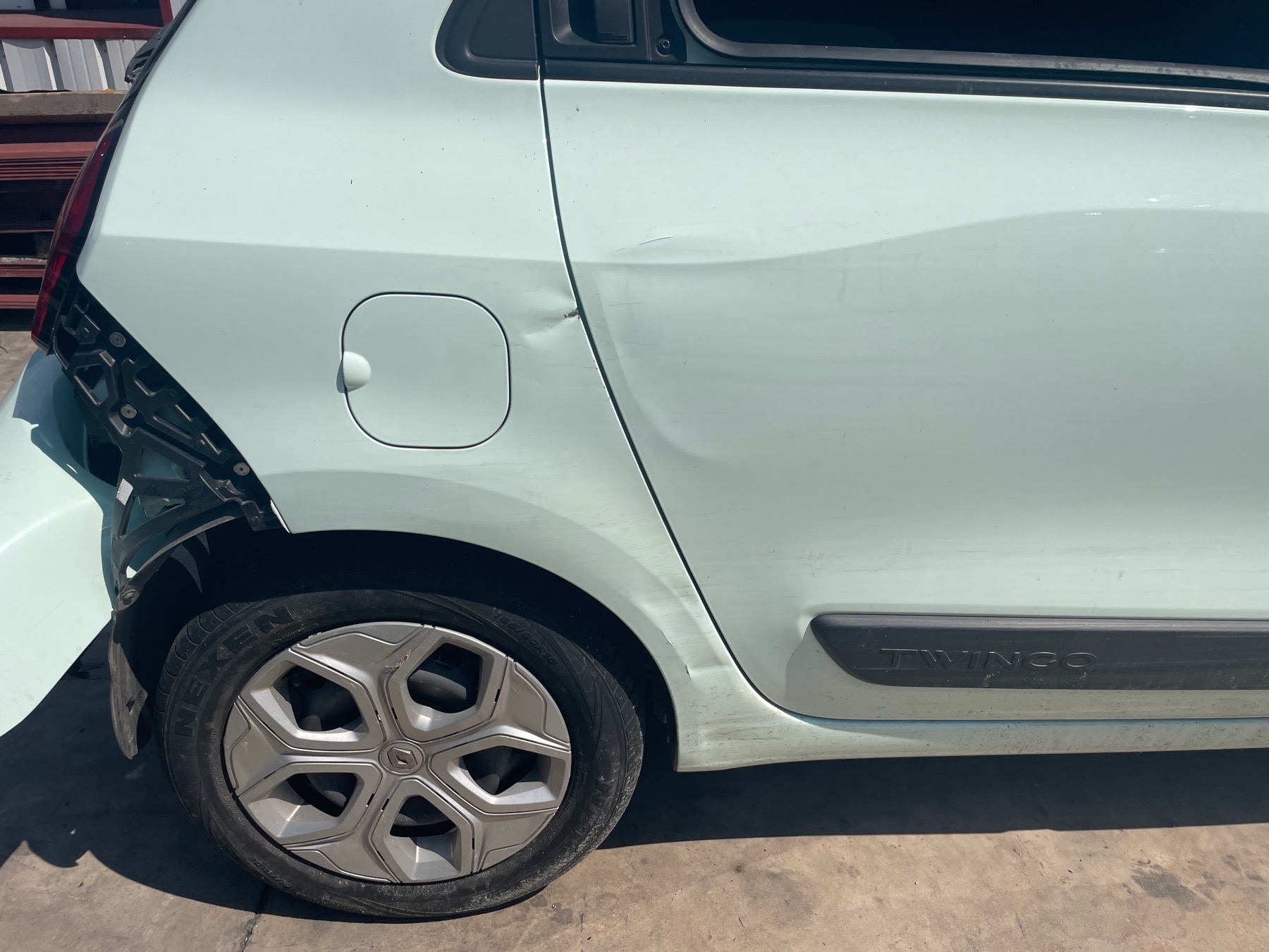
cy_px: 476
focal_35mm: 26
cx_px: 634
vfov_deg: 53.1
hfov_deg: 67.3
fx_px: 953
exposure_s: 1/8403
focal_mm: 4.2
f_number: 1.6
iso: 32
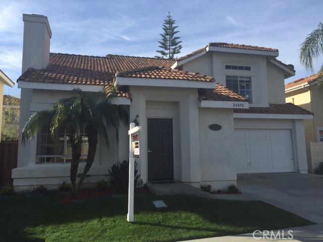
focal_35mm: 29
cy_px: 121
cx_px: 162
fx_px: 271
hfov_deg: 61.7
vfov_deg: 48.2
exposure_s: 1/1647
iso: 32
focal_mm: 4.15
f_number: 2.2
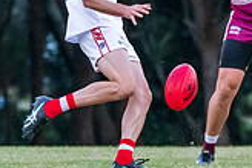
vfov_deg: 1.2
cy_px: 23
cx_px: 185
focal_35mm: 1190
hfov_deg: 1.7
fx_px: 8322
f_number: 5.6
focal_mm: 280
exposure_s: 1/1250
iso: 3200
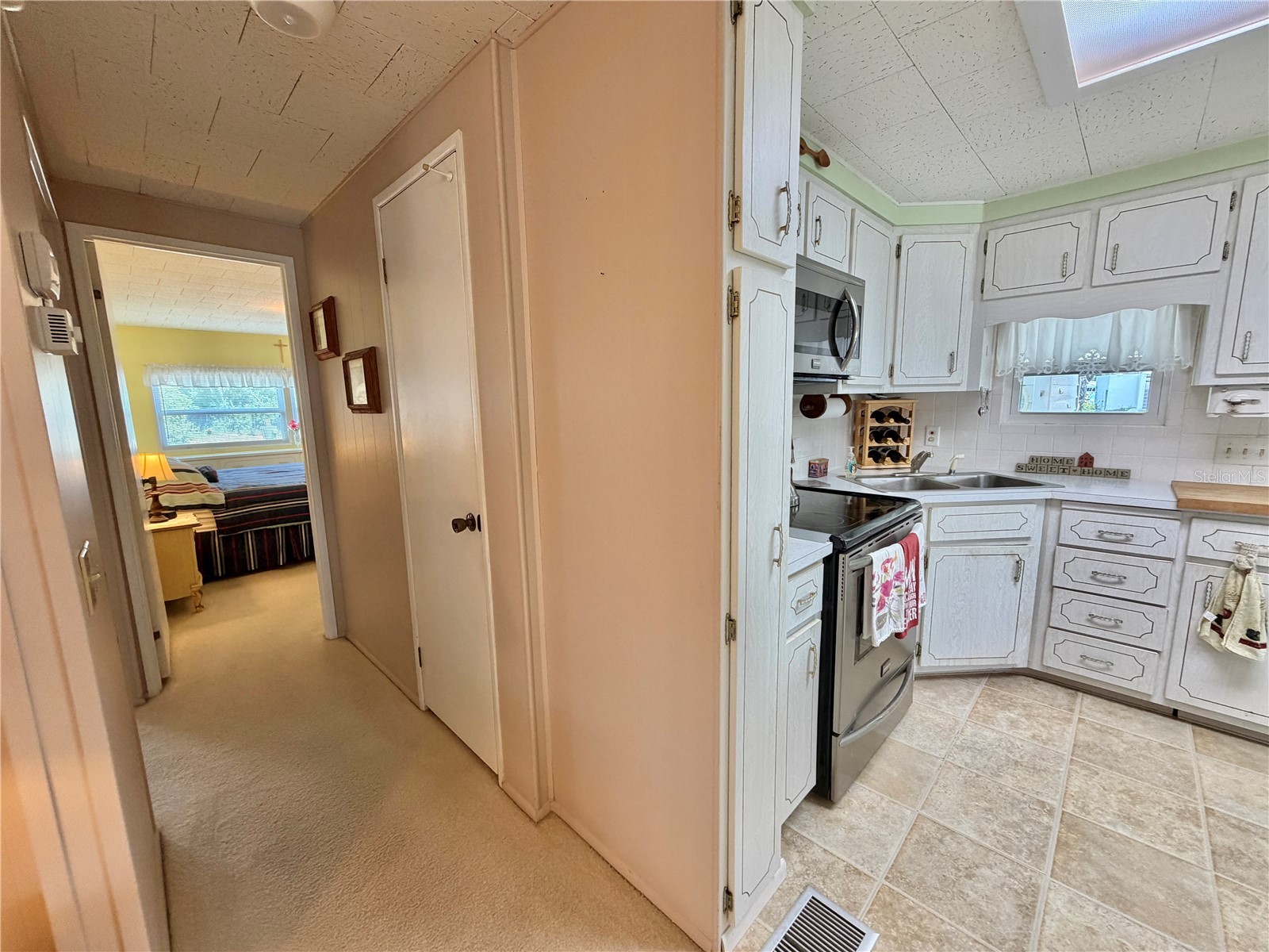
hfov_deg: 102.1
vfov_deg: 85.7
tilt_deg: -9.0
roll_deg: +2.1
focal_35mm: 14
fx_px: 513
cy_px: 476
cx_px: 634
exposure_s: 1/120
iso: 250
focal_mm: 2.22
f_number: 2.2
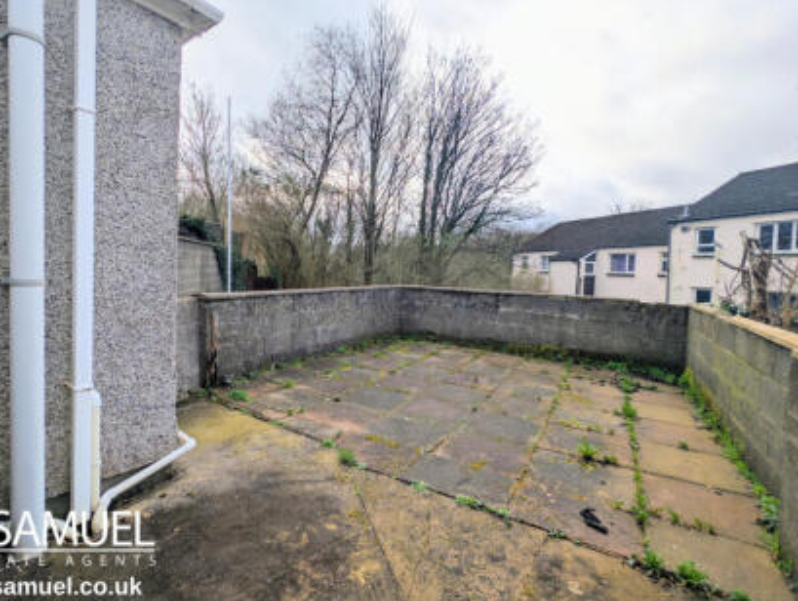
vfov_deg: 74.8
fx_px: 392
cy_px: 282
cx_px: 365
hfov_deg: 90.7
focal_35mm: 17
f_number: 1.95
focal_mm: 2.23
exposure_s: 1/1779
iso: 46
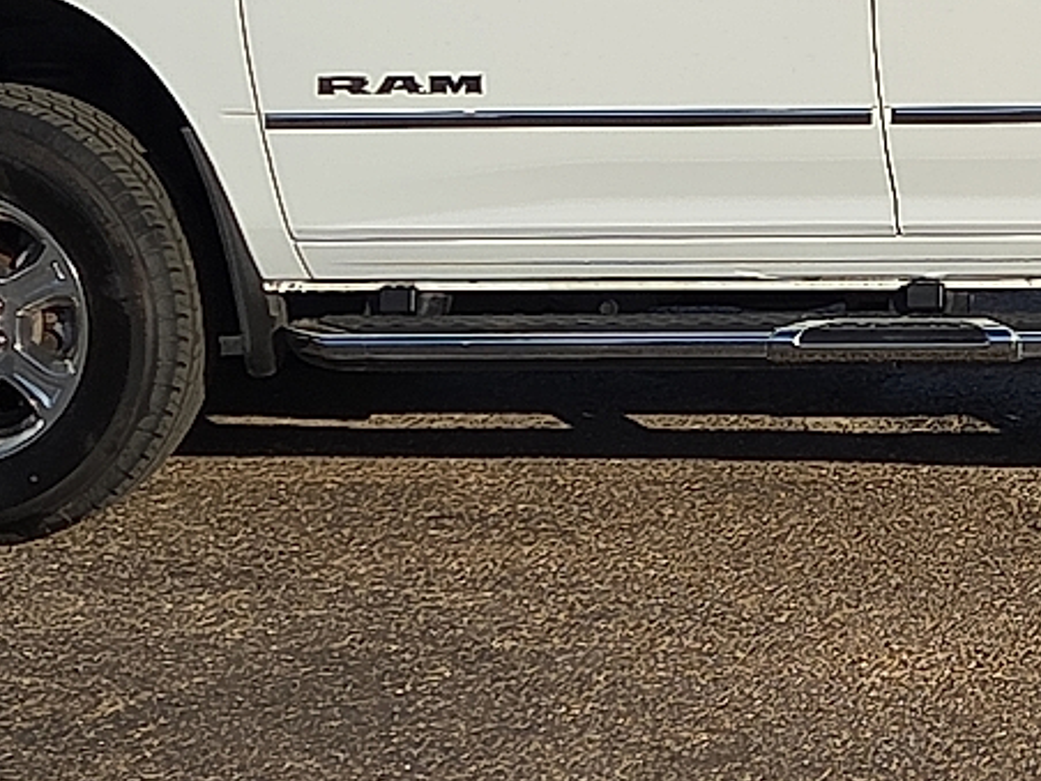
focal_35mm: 124
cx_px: 1152
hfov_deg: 15.5
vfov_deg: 11.8
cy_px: -78
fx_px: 3729
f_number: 1.8
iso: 71
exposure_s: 1/10000
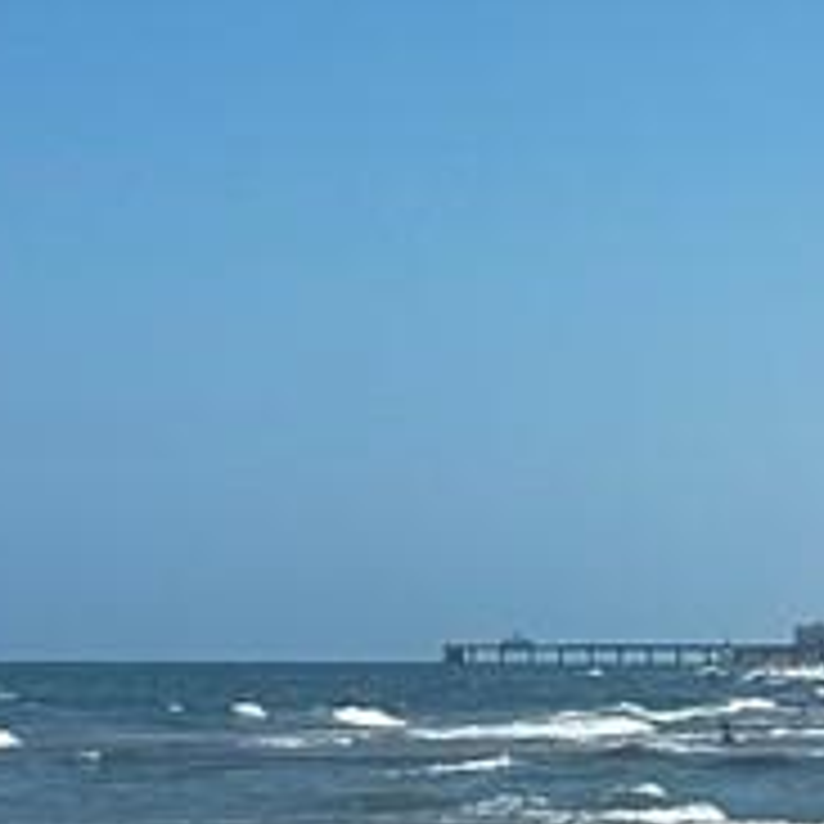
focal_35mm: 185
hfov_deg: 9.2
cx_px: 1162
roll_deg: -0.4
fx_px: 4982
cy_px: 387
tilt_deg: +1.8
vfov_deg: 9.5
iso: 80
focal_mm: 6.86
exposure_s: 1/8929
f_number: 1.78
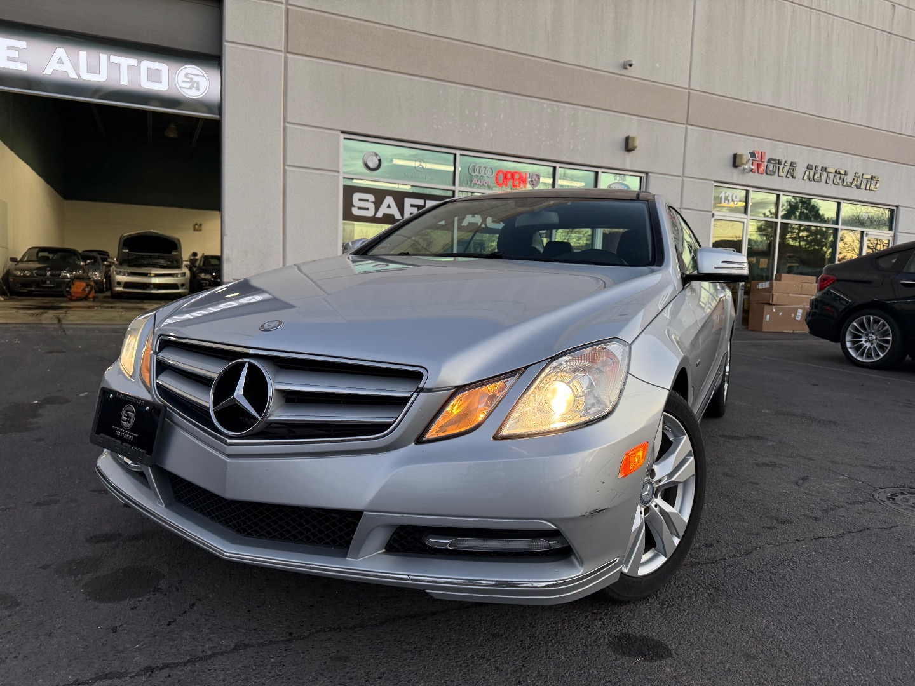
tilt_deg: -2.6
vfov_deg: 56.8
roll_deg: -2.2
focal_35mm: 24
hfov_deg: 71.6
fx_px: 634
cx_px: 458
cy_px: 343
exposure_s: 1/100
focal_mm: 6.76
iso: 160
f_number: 1.78
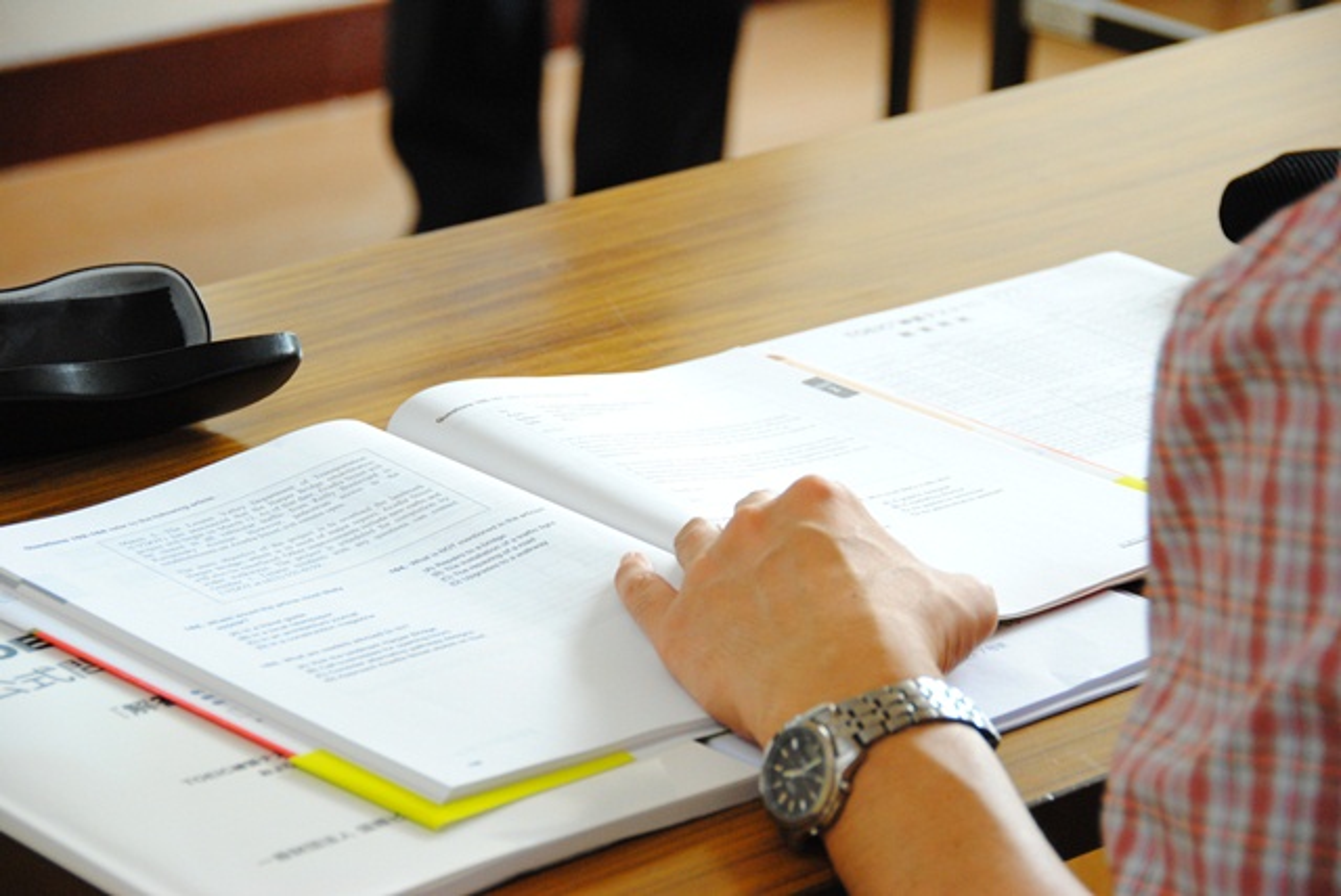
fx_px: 5313
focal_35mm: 142
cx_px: 670
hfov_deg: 14.4
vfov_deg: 9.6
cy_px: 448
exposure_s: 1/40
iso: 800
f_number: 5.6
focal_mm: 95
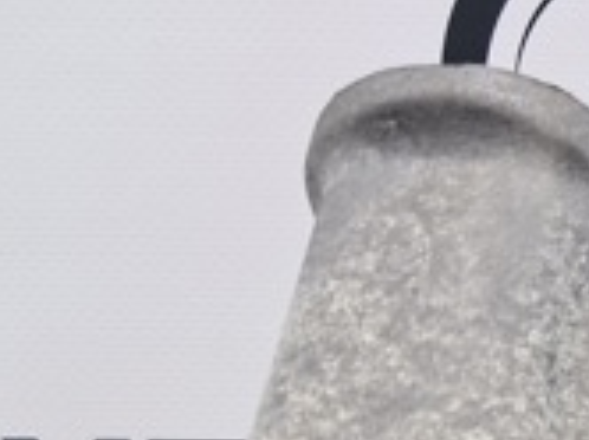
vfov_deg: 12.9
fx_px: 1767
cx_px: 1093
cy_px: 786
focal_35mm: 104
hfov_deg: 15.8
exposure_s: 1/50
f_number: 1.8
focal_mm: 4
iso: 50
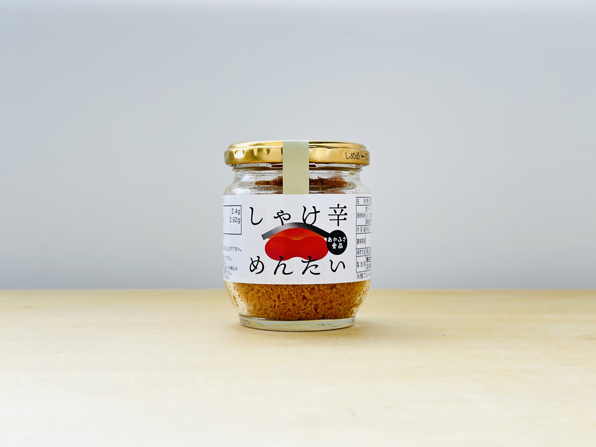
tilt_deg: -2.0
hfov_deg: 39.7
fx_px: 826
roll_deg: -0.5
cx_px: 298
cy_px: 224
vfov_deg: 30.3
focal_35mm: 48
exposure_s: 1/110
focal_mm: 6.86
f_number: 1.78
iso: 125
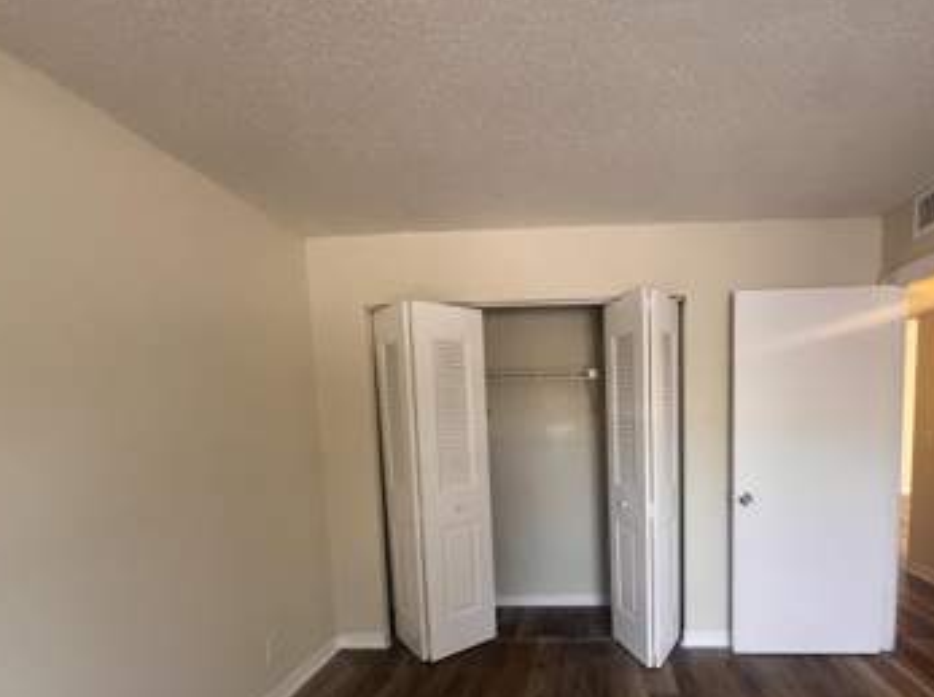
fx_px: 485
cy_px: 462
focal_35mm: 18
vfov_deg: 69.5
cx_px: 568
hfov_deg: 86.6
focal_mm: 1.57
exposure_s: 1/99
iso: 160
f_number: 1.8
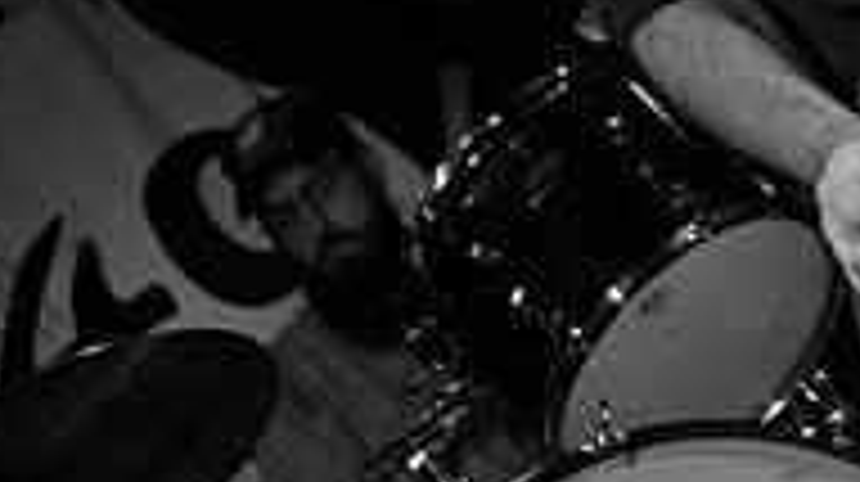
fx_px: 3713
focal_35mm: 163
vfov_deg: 7.3
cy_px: -171
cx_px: 534
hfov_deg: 13.2
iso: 800
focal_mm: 44
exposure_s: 1/40
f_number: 2.8
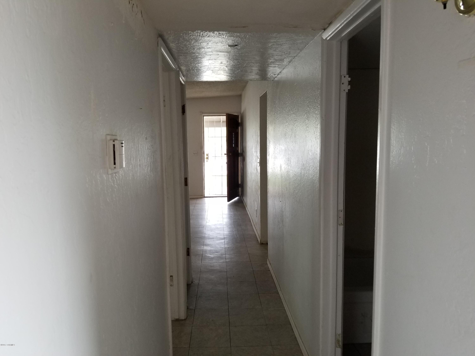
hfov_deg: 67.3
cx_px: 238
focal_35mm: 26
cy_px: 178
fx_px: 357
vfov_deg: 53.1
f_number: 1.7
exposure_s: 1/30
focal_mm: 4.25
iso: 160
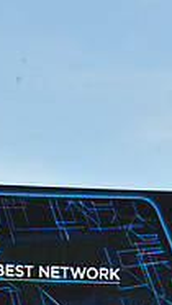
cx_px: 59
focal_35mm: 342
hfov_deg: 3.6
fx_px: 2765
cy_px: 289
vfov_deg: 6.3
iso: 1600
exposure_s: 1/800
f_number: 14
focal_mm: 105
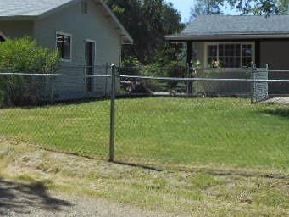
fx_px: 626
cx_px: 151
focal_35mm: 75
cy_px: 56
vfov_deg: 19.5
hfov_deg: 26.0
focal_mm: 4.5
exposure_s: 1/800
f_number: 3.2
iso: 80
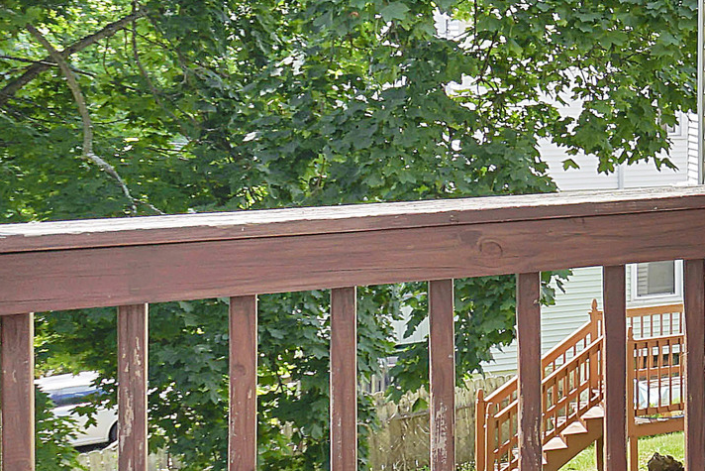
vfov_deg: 19.6
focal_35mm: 69
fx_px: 1351
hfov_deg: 18.4
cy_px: 116
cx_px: 1433
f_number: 6.3
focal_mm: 16
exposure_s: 1/200
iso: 100
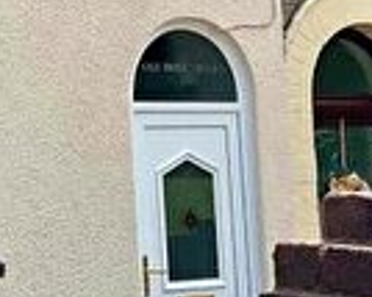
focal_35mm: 148
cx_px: -192
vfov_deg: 10.2
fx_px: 1628
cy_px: -96
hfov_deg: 12.4
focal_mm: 3
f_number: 1.8
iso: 16
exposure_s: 1/2320
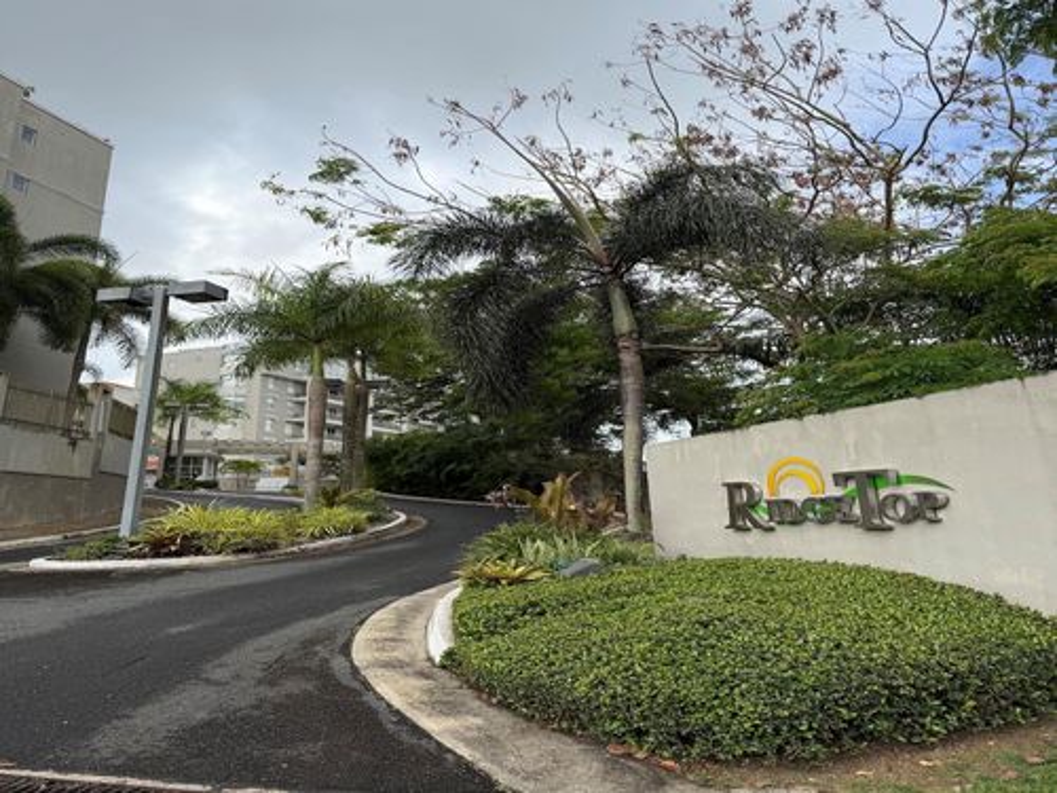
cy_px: 396
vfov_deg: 56.8
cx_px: 528
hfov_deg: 71.6
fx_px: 733
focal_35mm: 24
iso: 80
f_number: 1.78
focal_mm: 6.76
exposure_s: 1/3145
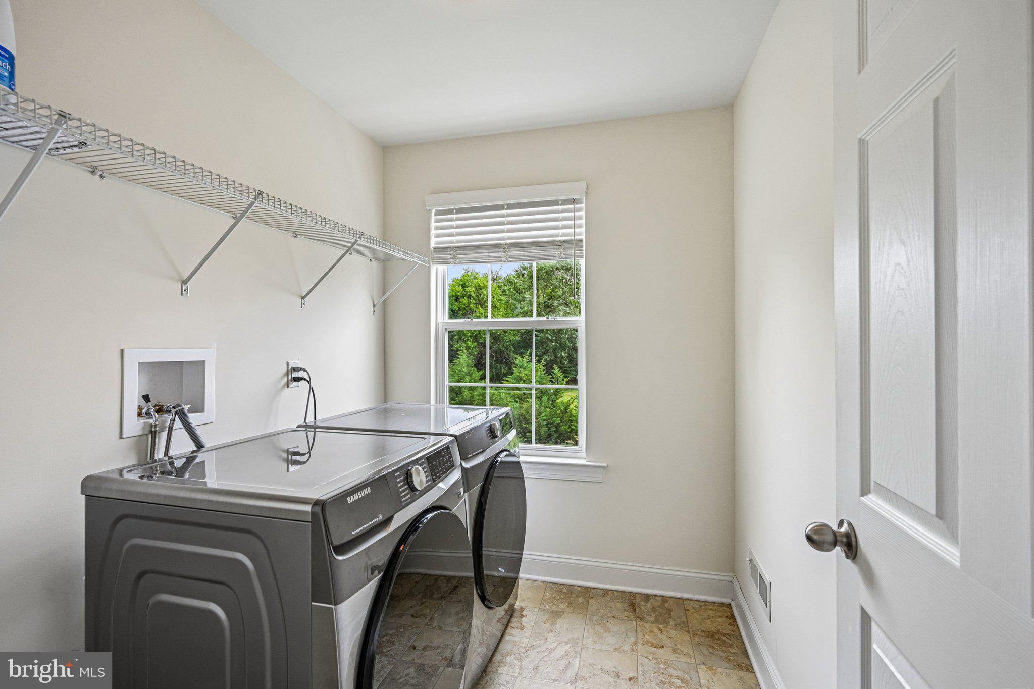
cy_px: 344
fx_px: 459
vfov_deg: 73.7
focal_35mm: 16
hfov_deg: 96.7
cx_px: 517
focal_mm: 16
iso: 800
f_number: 8
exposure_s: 1/200
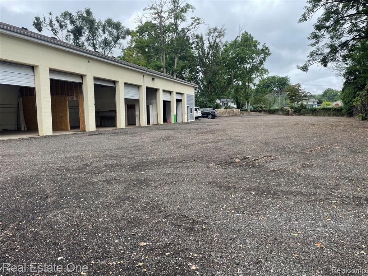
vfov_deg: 53.1
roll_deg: +0.9
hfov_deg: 67.3
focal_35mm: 26
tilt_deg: -5.6
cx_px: 184
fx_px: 276
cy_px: 138
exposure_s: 1/979
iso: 32
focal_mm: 4.2
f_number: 1.6
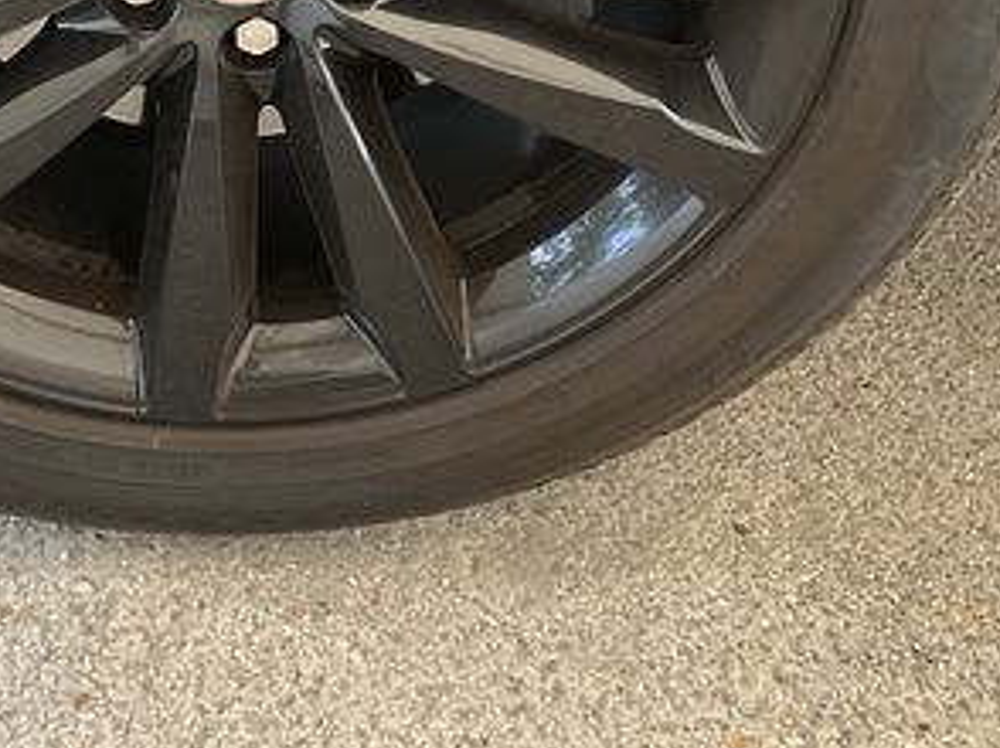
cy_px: -136
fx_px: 2280
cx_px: 255
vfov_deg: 17.8
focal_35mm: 79
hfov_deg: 24.5
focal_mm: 3
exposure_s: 1/122
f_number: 1.8
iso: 32
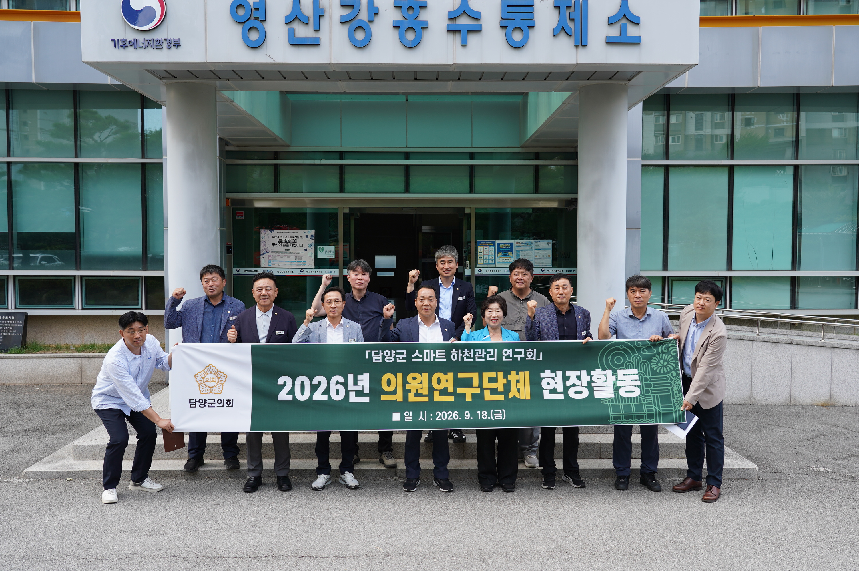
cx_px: 430
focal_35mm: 34
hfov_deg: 55.8
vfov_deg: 38.8
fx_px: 811
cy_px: 286
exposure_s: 1/125
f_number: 5.6
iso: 160
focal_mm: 34
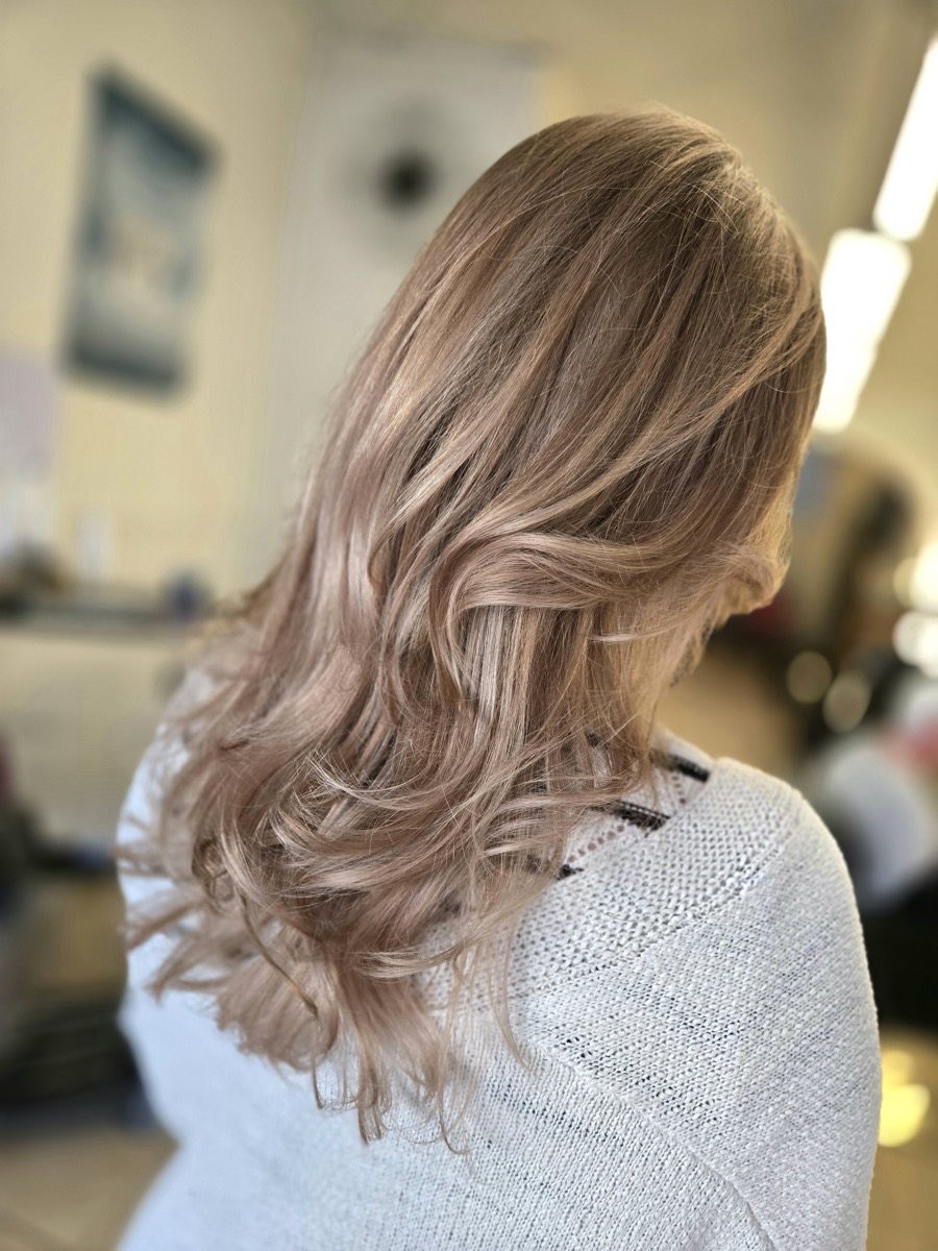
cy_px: 626
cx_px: 469
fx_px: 831
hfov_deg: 58.9
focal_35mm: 23
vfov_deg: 73.9
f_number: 1.8
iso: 125
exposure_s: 1/101
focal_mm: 5.4
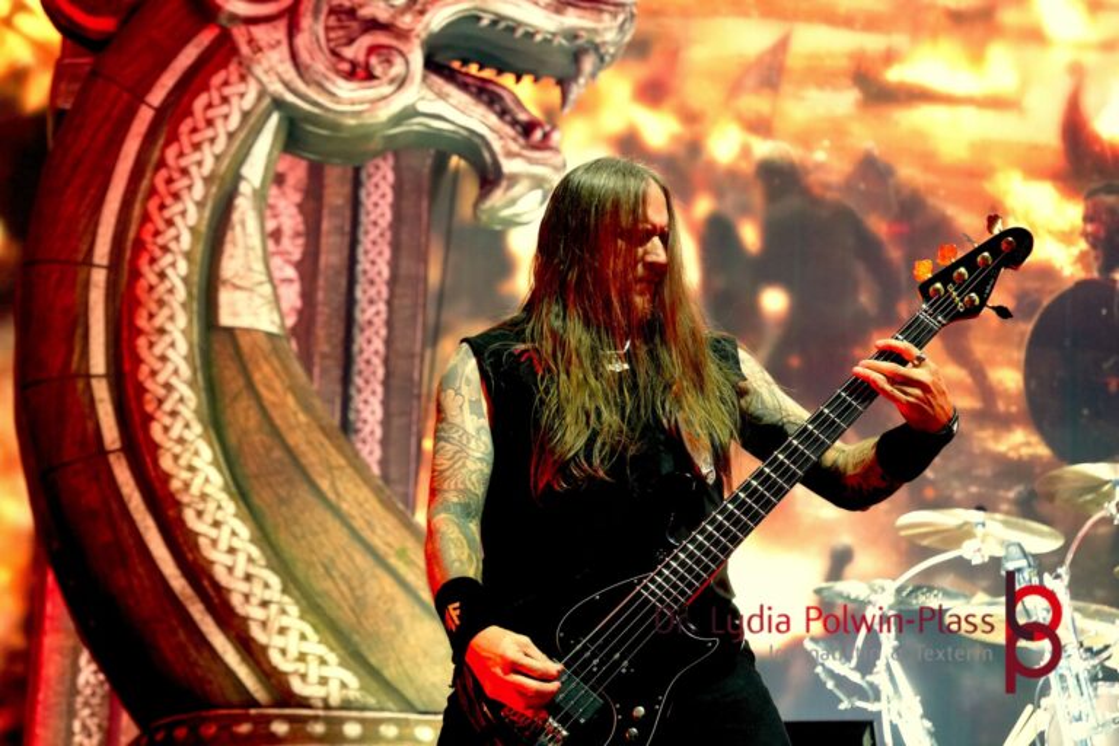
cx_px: 560
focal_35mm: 120
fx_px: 3730
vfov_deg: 11.4
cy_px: 373
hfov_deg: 17.1
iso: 2500
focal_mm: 80
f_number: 5
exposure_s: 1/160
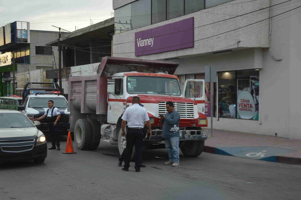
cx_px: 150
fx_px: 526
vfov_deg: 21.5
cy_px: 100
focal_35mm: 63
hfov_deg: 31.9
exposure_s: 1/125
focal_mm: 42
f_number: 5.6
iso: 200
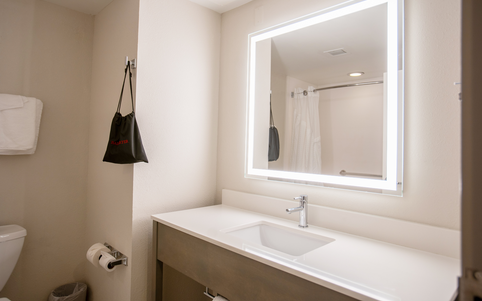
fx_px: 302
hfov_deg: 77.2
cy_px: 137
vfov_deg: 52.9
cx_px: 239
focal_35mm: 23
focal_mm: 22
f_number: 4
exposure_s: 1/60
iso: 200
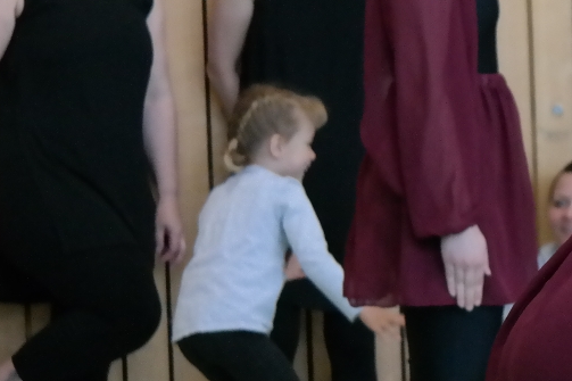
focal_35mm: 401
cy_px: 116
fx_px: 6369
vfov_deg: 3.4
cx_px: 786
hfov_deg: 5.1
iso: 1600
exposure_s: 1/125
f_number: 4.5
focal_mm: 82
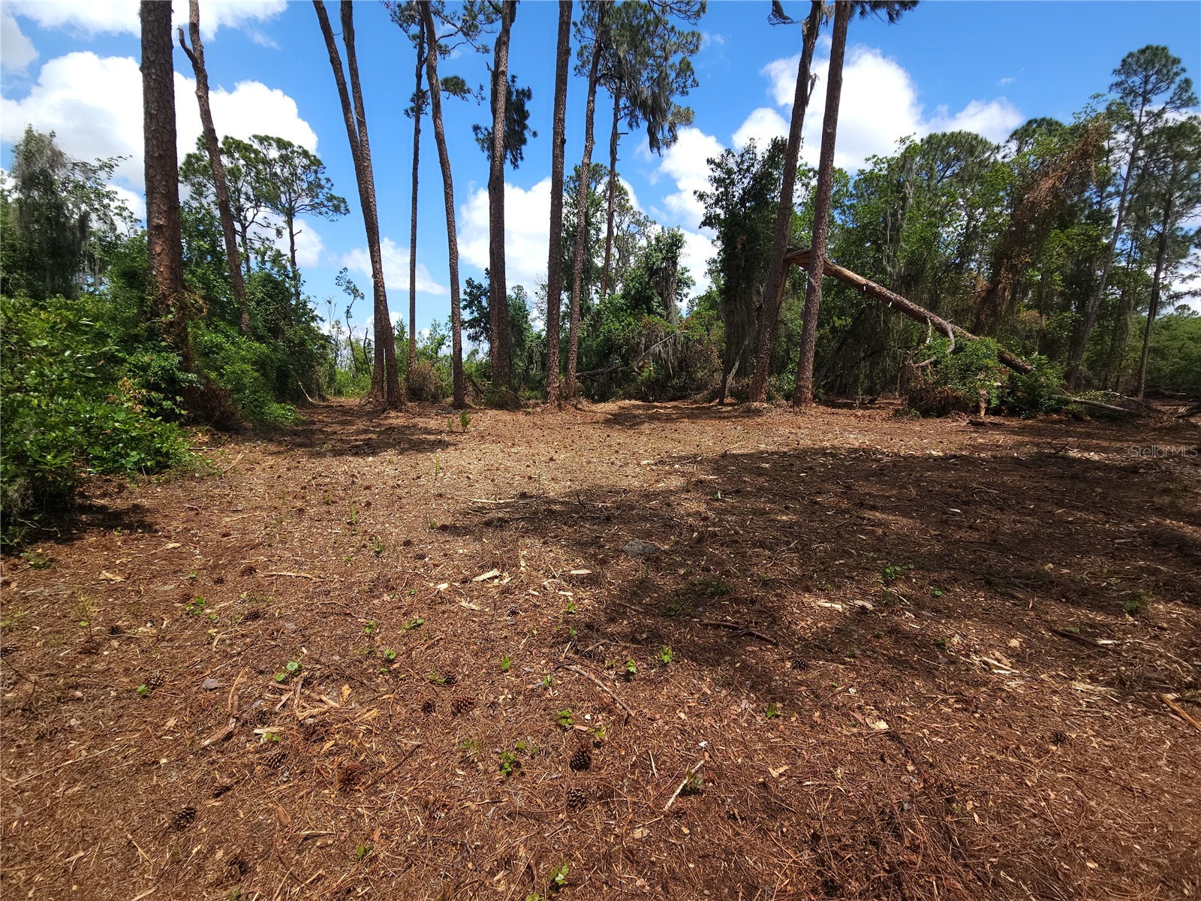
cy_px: 450
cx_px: 600
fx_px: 451
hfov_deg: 106.2
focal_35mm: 13
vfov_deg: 89.9
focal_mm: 2.2
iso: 50
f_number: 2.2
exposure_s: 1/1124
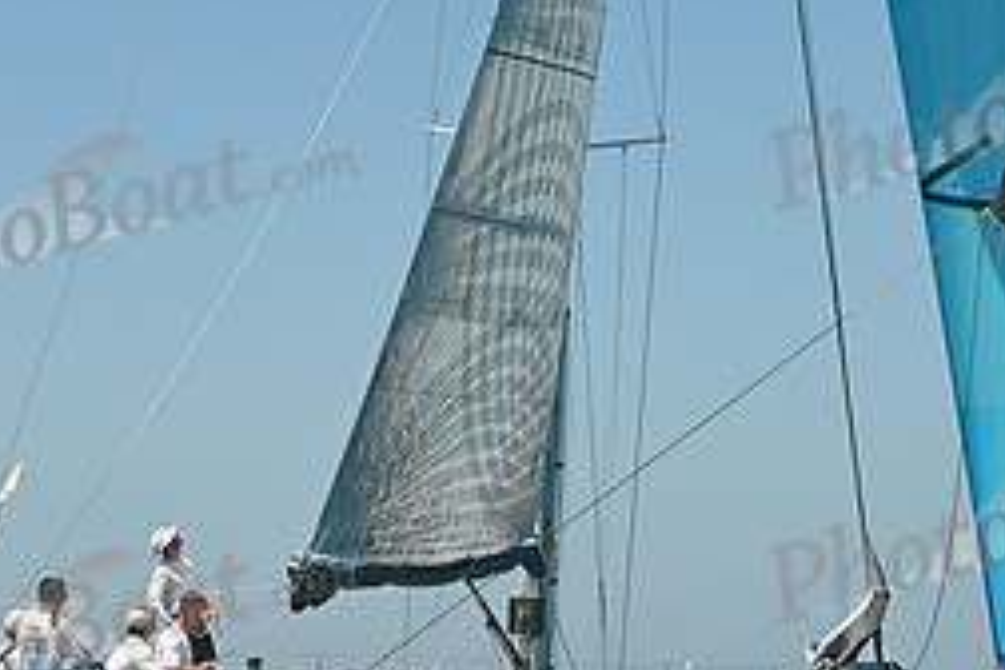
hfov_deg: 12.8
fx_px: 4494
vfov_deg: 8.5
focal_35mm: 161
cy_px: 369
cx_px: 566
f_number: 9
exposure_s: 1/1000
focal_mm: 70
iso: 320
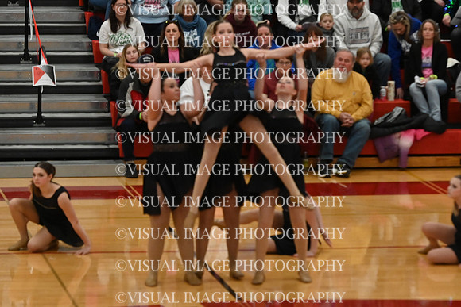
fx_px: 2587
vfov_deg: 6.8
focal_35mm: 202
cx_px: 230
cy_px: 154
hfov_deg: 10.2
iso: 5000
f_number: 4
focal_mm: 135
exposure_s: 1/400
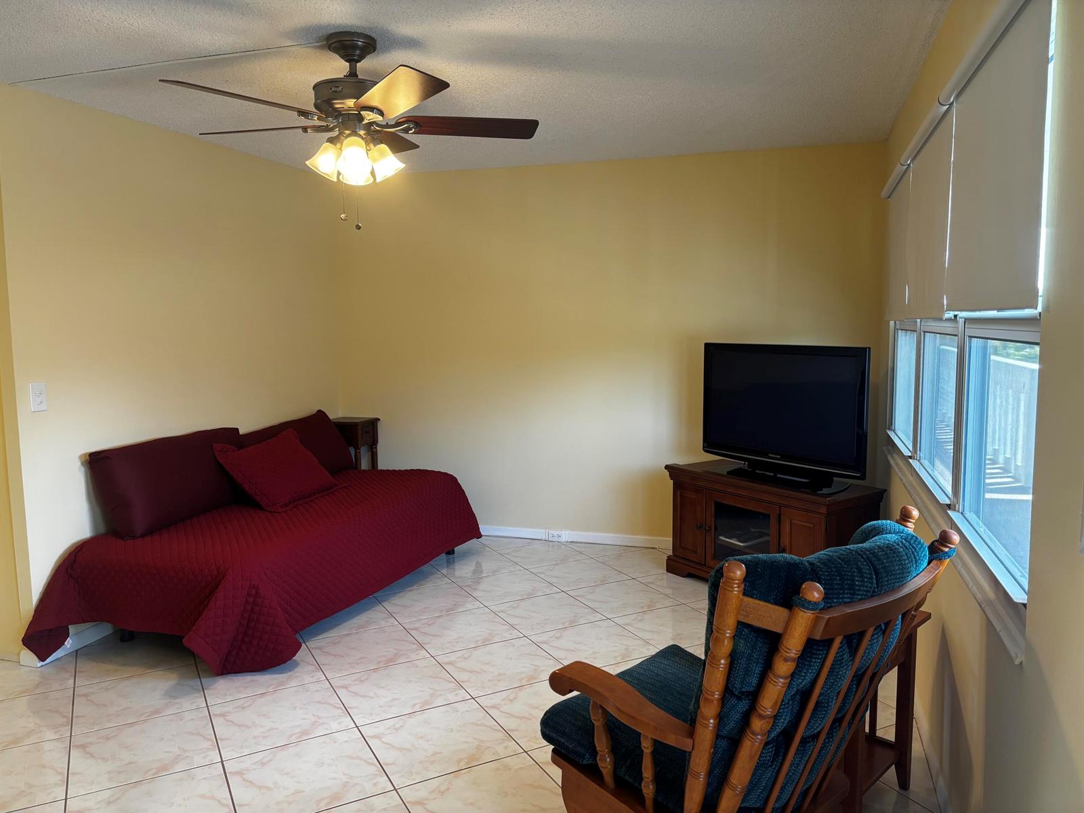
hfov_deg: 67.3
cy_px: 406
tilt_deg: -6.0
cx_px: 542
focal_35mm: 26
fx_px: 814
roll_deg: +0.4
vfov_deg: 53.1
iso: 125
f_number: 1.6
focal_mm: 5.96
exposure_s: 1/120
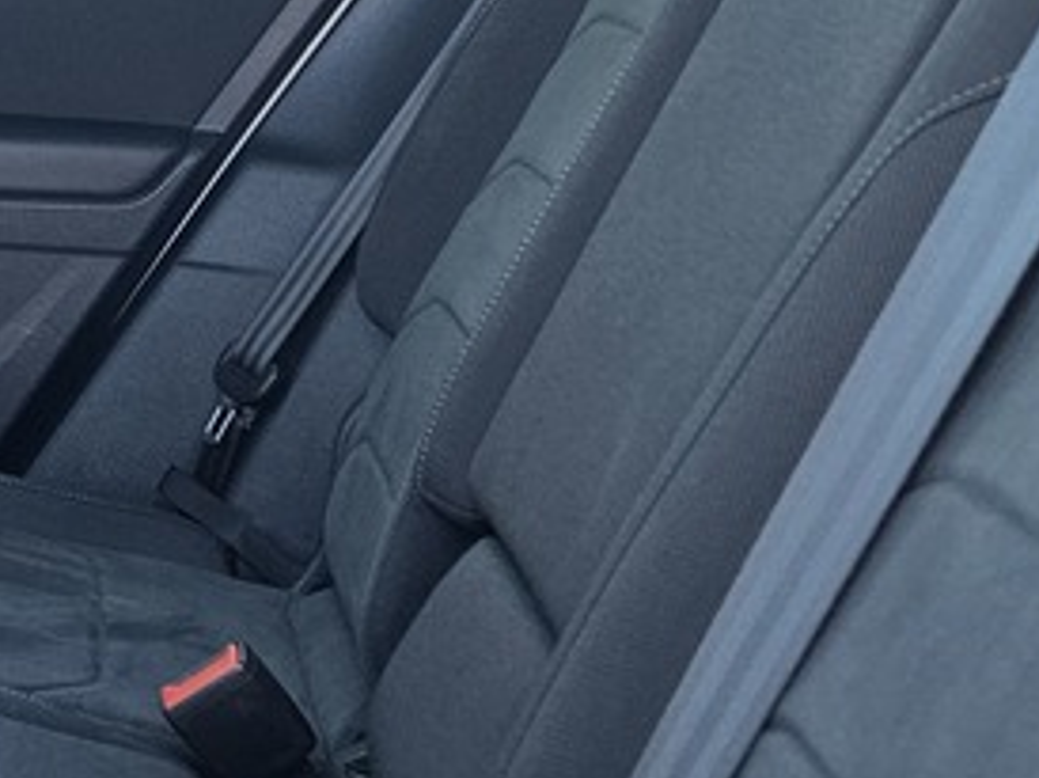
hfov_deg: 18.3
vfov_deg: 16.9
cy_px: 49
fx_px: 2579
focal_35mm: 86
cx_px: -793
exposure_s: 1/120
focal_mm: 6.3
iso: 125
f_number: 1.7
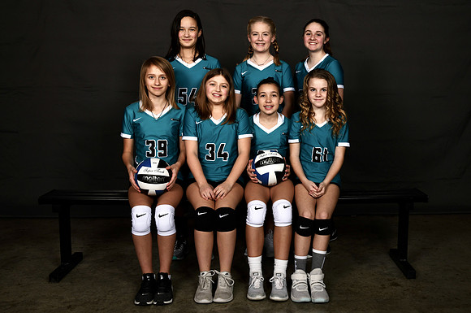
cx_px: 236
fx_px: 444
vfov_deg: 38.8
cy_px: 156
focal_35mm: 34
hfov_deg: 55.9
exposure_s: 1/100
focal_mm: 34
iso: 125
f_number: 11
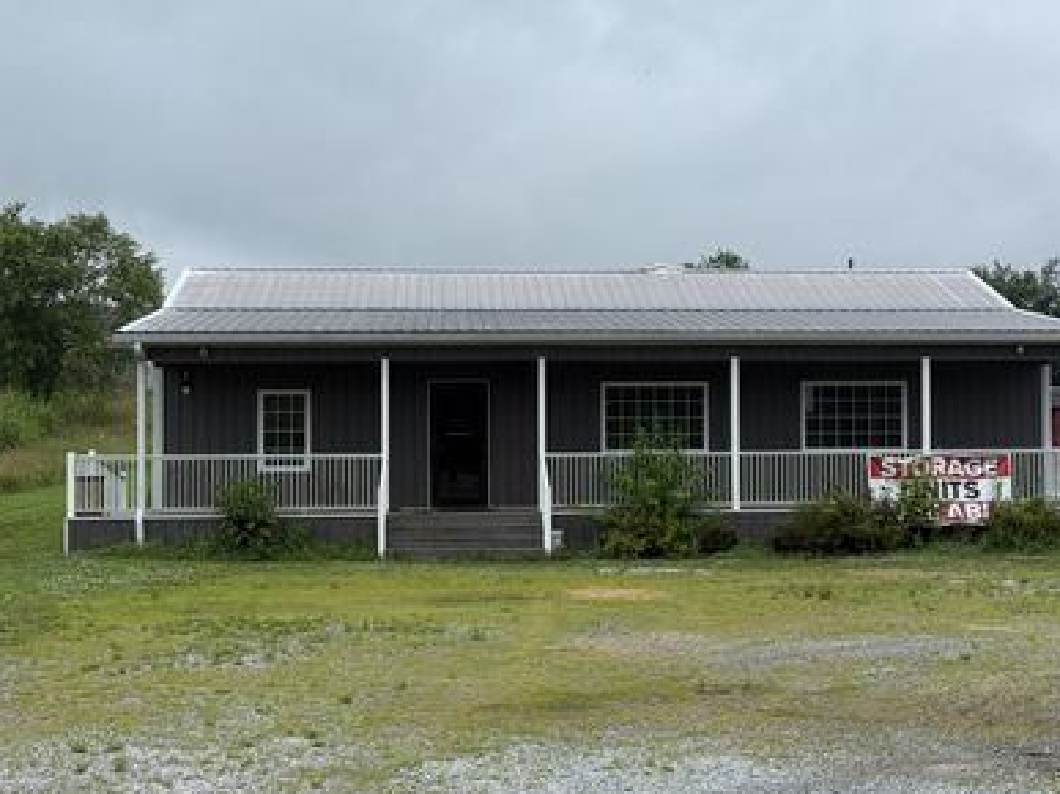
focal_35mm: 62
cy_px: 382
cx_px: 616
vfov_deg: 23.6
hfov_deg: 31.1
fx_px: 1898
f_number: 1.78
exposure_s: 1/2762
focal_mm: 6.76
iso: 64
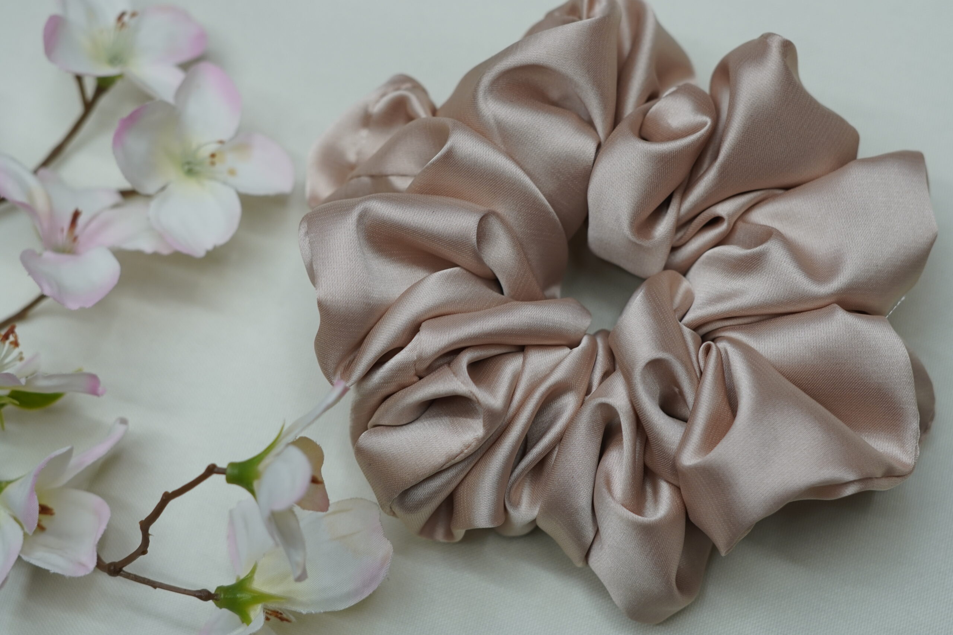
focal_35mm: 75
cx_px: 476
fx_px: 1985
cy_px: 318
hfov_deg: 27.0
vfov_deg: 18.2
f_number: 4
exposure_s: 1/80
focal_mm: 50
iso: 250
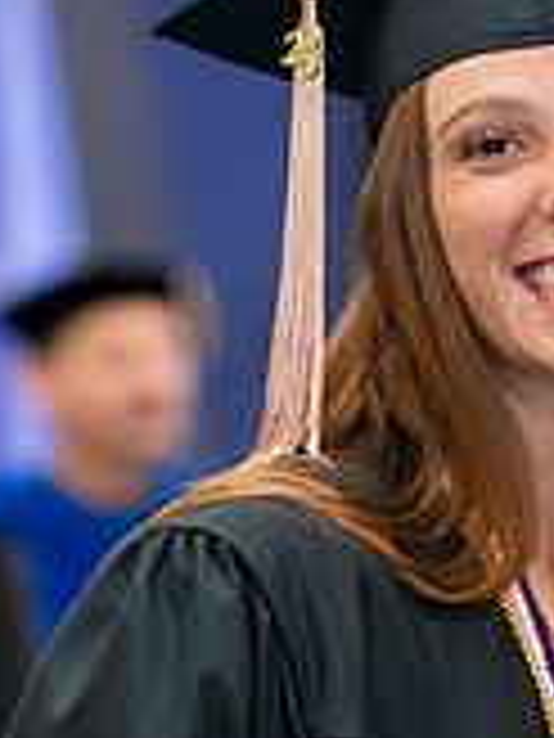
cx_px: 712
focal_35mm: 492
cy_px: 452
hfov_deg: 3.0
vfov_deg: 4.0
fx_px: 10499
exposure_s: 1/200
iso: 2500
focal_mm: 145
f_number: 4
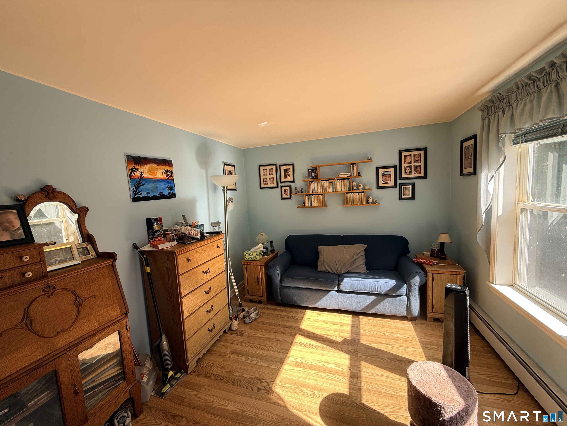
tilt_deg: -5.5
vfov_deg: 85.7
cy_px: 213
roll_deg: +3.1
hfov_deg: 102.1
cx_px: 284
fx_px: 229
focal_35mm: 14
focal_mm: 2.22
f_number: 2.2
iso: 50
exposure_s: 1/99
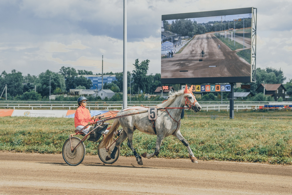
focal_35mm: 111
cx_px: 146
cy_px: 98
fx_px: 897
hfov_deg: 18.5
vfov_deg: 12.4
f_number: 4
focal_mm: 70
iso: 50
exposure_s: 1/800
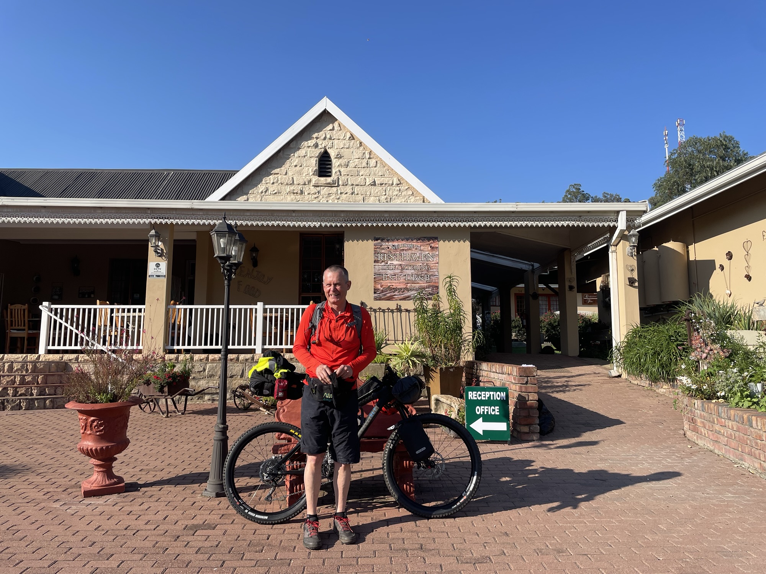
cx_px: 383
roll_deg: +0.3
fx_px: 575
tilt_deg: +8.8
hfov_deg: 67.3
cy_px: 287
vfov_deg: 53.1
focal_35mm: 26
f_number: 1.6
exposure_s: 1/2817
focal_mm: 4.2
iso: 32
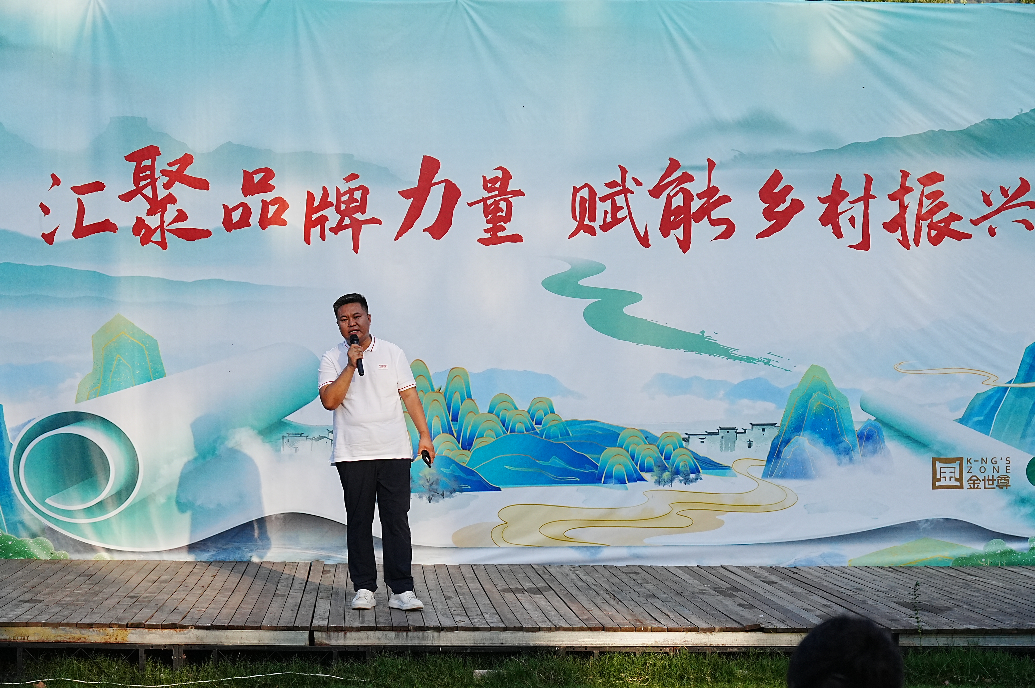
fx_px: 2068
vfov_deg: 18.9
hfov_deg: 28.1
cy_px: 344
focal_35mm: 72
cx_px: 518
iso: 800
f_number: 4.5
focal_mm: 48
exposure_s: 1/4000
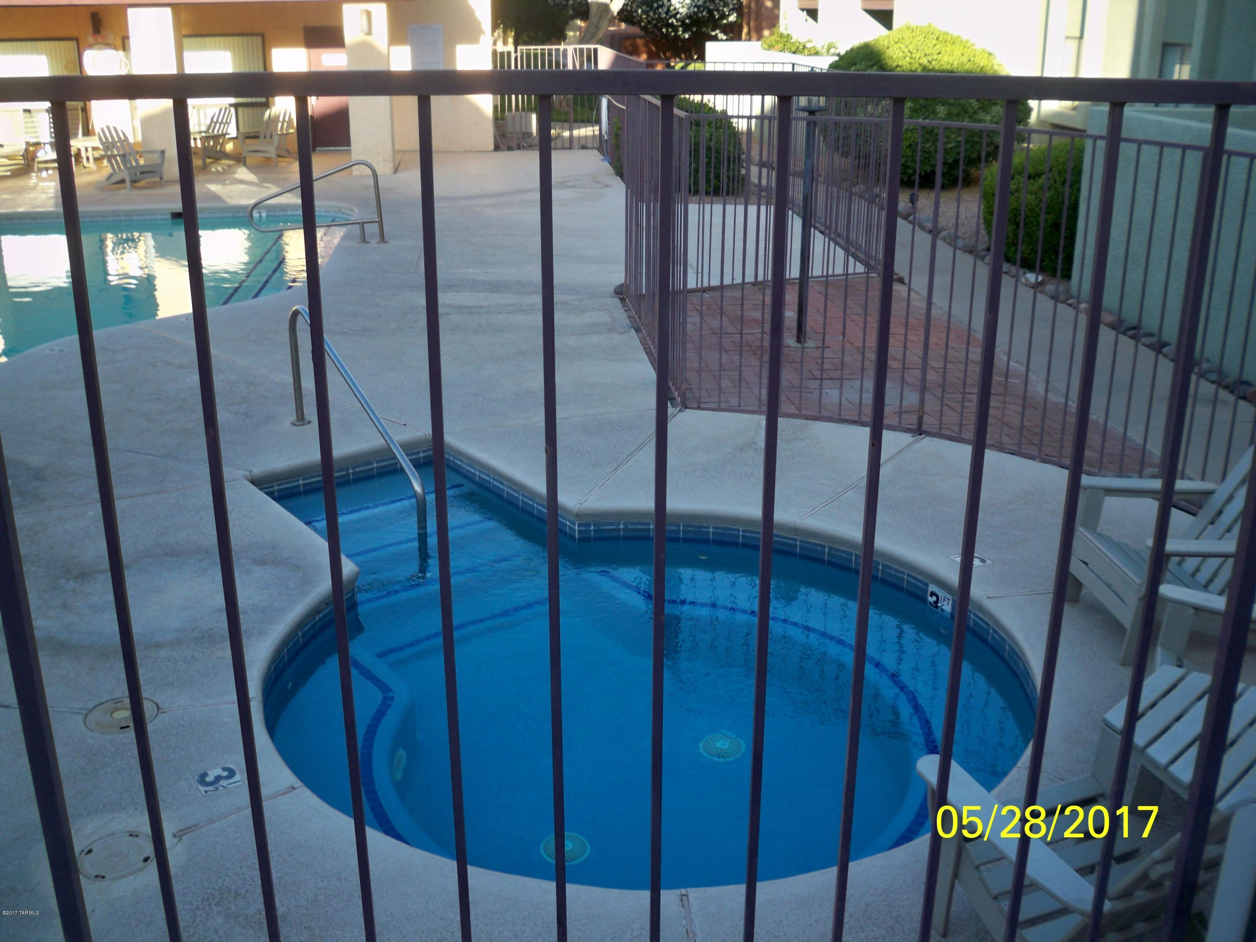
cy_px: 471
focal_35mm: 35
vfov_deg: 40.7
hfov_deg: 52.6
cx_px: 628
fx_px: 1270
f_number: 3.1
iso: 64
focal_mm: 6.3
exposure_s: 1/160
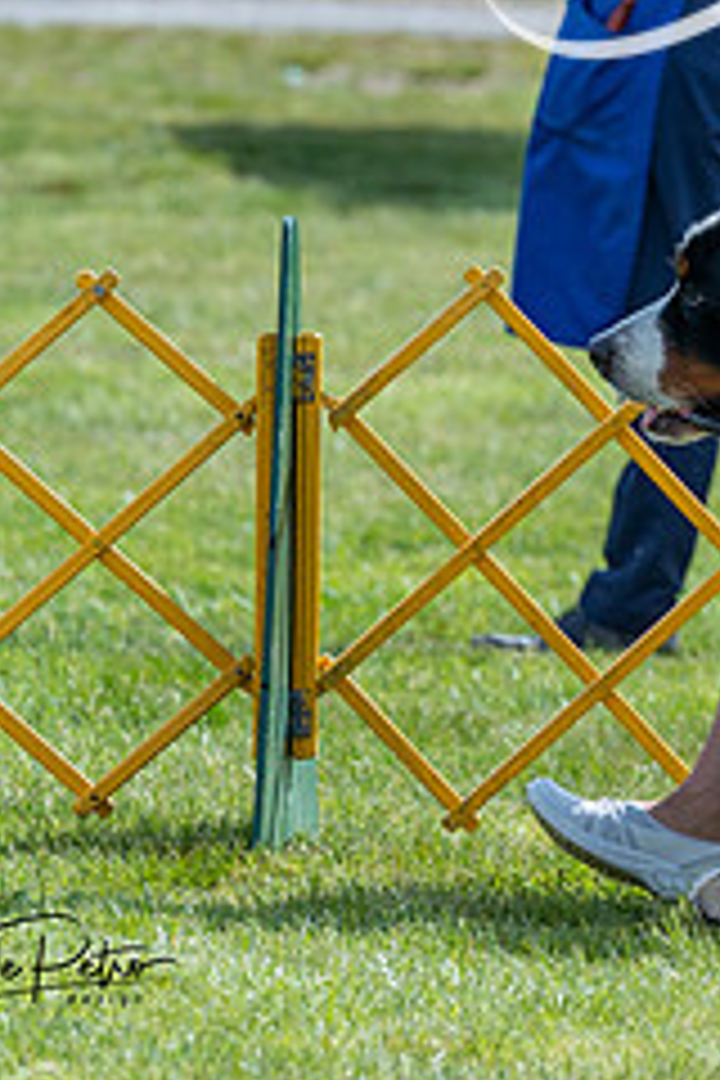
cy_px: 59
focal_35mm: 533
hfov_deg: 2.6
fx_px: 15989
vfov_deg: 3.9
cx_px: 1177
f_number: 5
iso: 400
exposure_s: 1/1600
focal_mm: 173
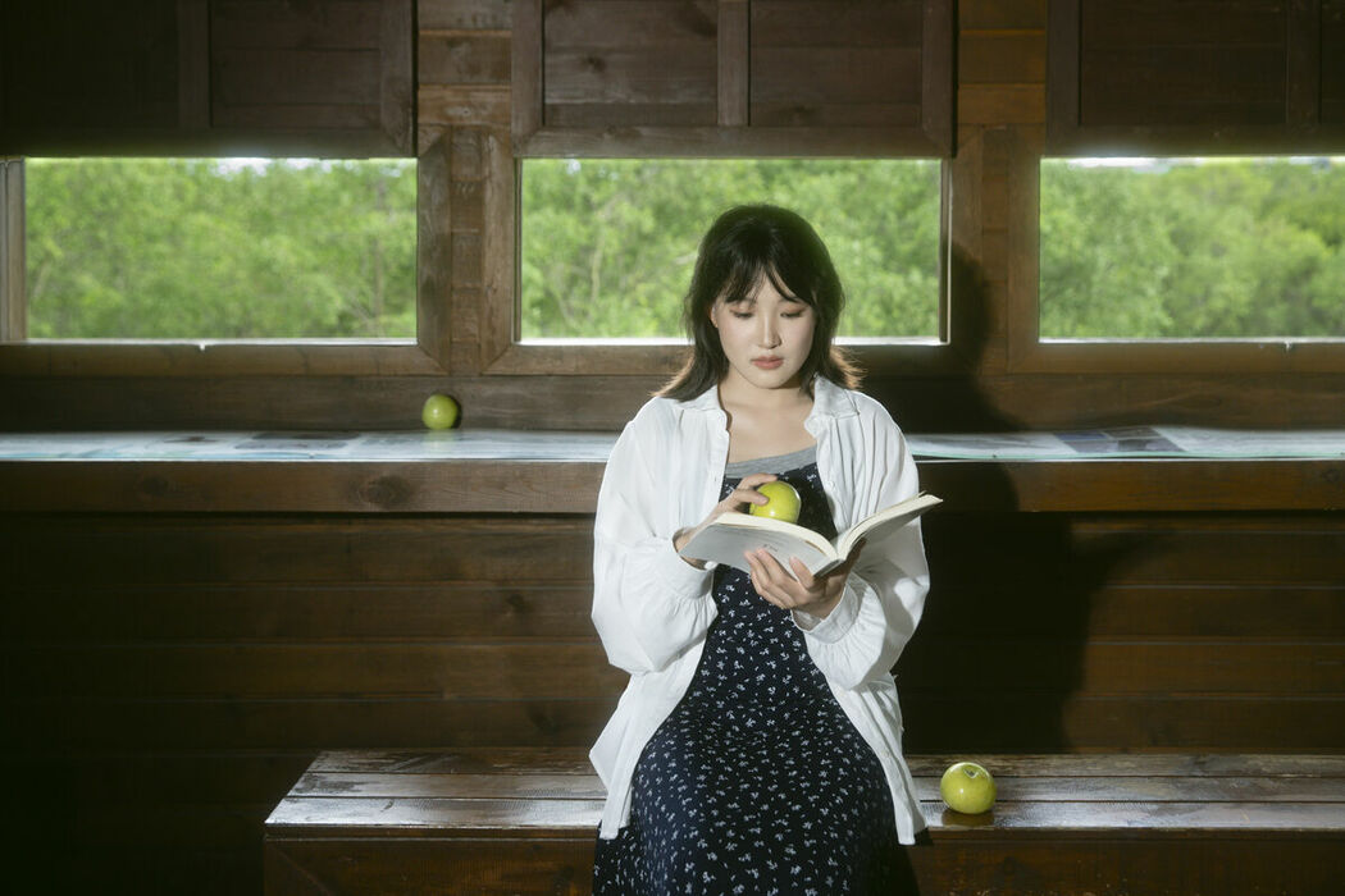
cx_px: 672
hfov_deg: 46.4
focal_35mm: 42
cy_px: 448
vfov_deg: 31.9
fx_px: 1569
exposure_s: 1/125
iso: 640
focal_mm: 42
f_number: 4
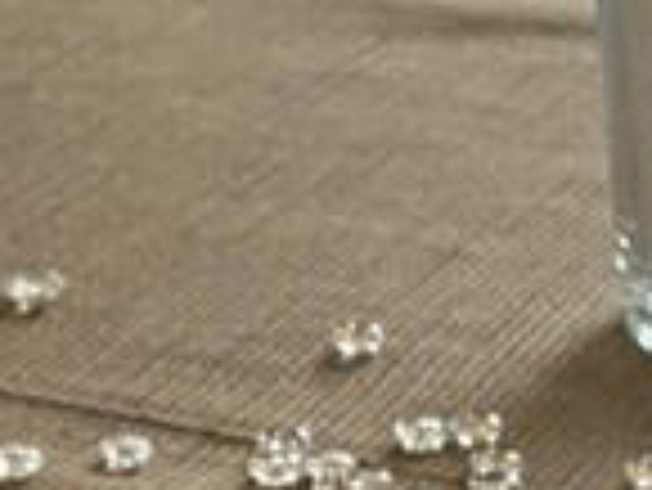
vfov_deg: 7.3
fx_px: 3374
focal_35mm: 179
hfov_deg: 10.9
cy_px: 1506
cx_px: -99
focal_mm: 4.2
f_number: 1.8
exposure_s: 1/50
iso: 160
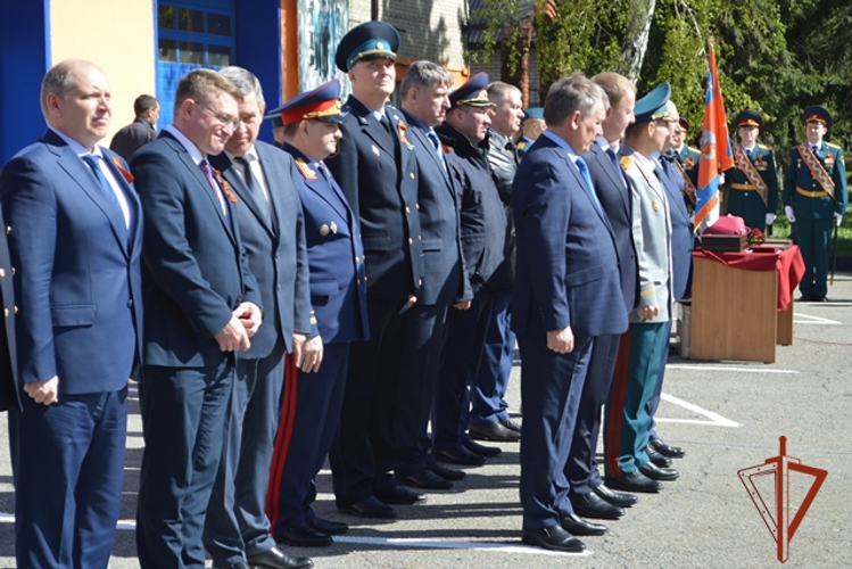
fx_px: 1705
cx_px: 426
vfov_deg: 18.9
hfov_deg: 28.1
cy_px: 284
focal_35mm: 72
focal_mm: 48
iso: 100
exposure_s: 1/160
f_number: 6.3
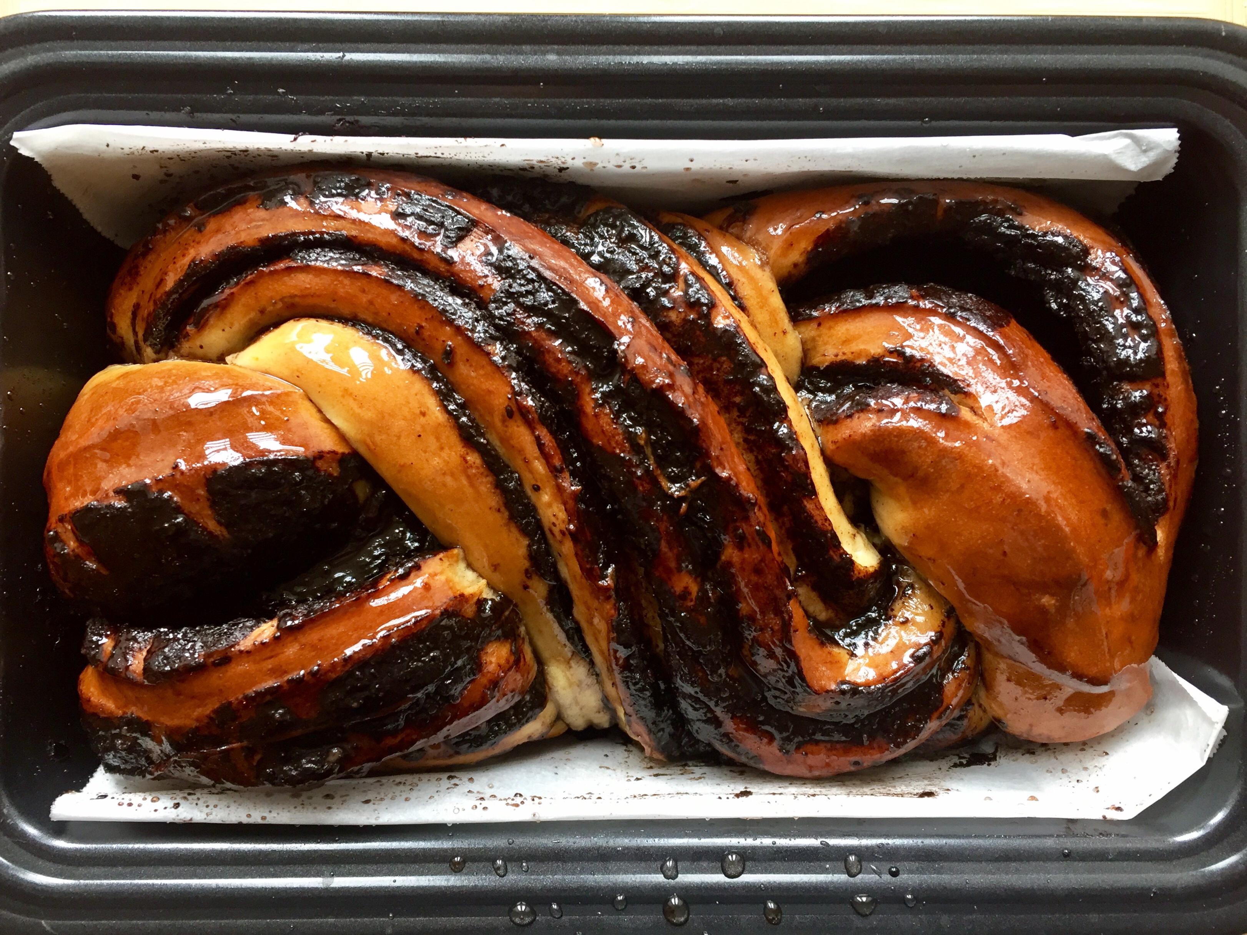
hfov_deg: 61.7
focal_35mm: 29
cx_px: 624
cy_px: 468
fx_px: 1045
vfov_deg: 48.2
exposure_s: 1/30
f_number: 2.2
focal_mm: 4.15
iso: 80
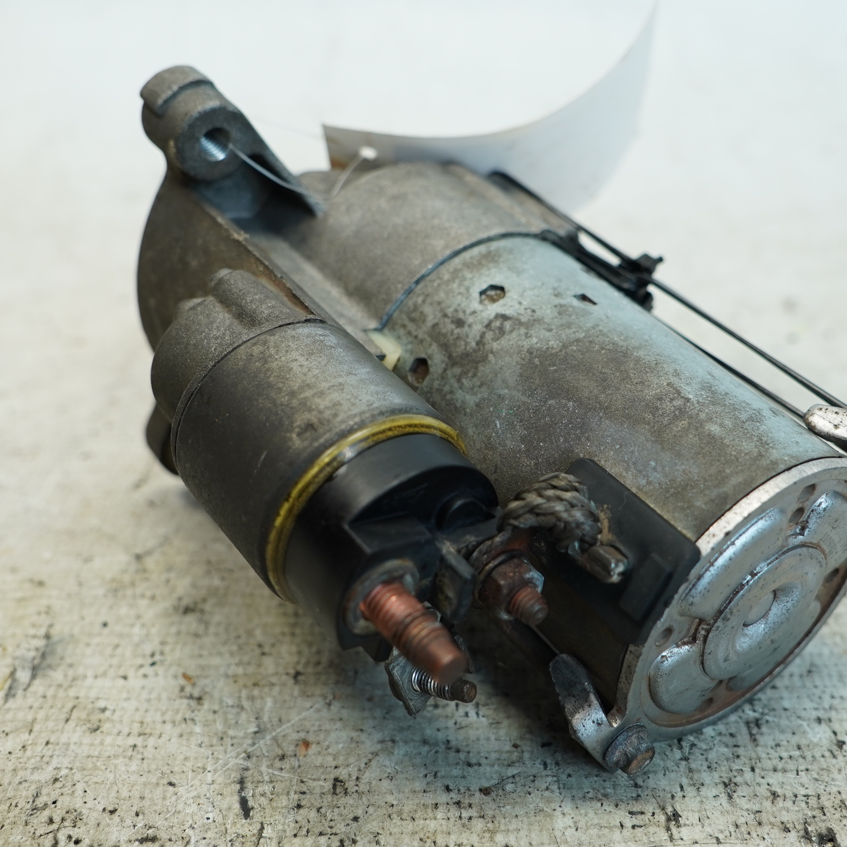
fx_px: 1218
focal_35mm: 44
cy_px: 420
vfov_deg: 38.3
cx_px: 516
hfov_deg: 38.2
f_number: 4
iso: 640
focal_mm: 23
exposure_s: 1/160
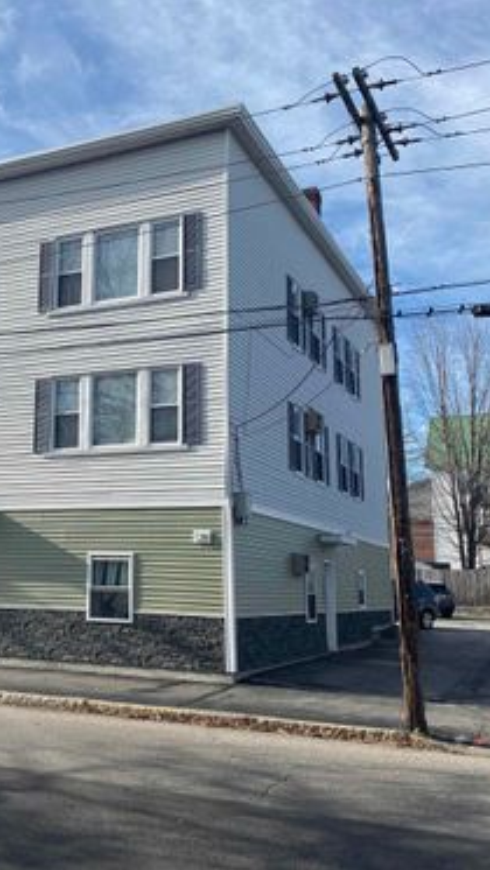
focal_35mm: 38
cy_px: 435
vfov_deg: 52.8
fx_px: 877
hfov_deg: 30.3
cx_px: 86
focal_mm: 4.25
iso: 32
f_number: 1.8
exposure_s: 1/1965
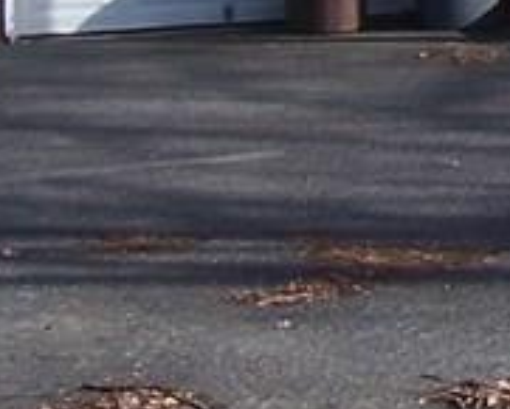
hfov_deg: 9.4
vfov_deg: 7.9
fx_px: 2839
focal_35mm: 188
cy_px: -392
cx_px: 1141
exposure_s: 1/180
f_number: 5.6
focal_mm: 5.6
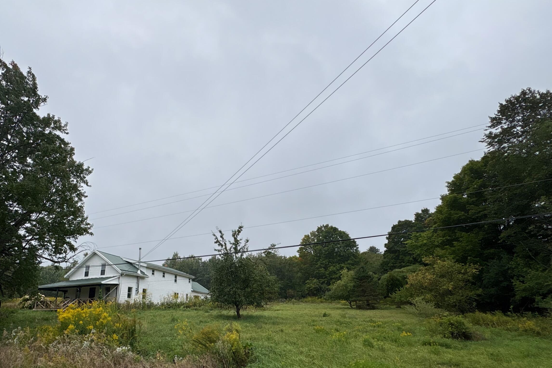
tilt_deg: +17.3
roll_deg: +0.2
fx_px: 291
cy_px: 227
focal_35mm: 19
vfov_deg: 63.8
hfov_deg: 85.2
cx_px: 207
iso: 40
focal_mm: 2.22
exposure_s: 1/980
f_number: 2.2
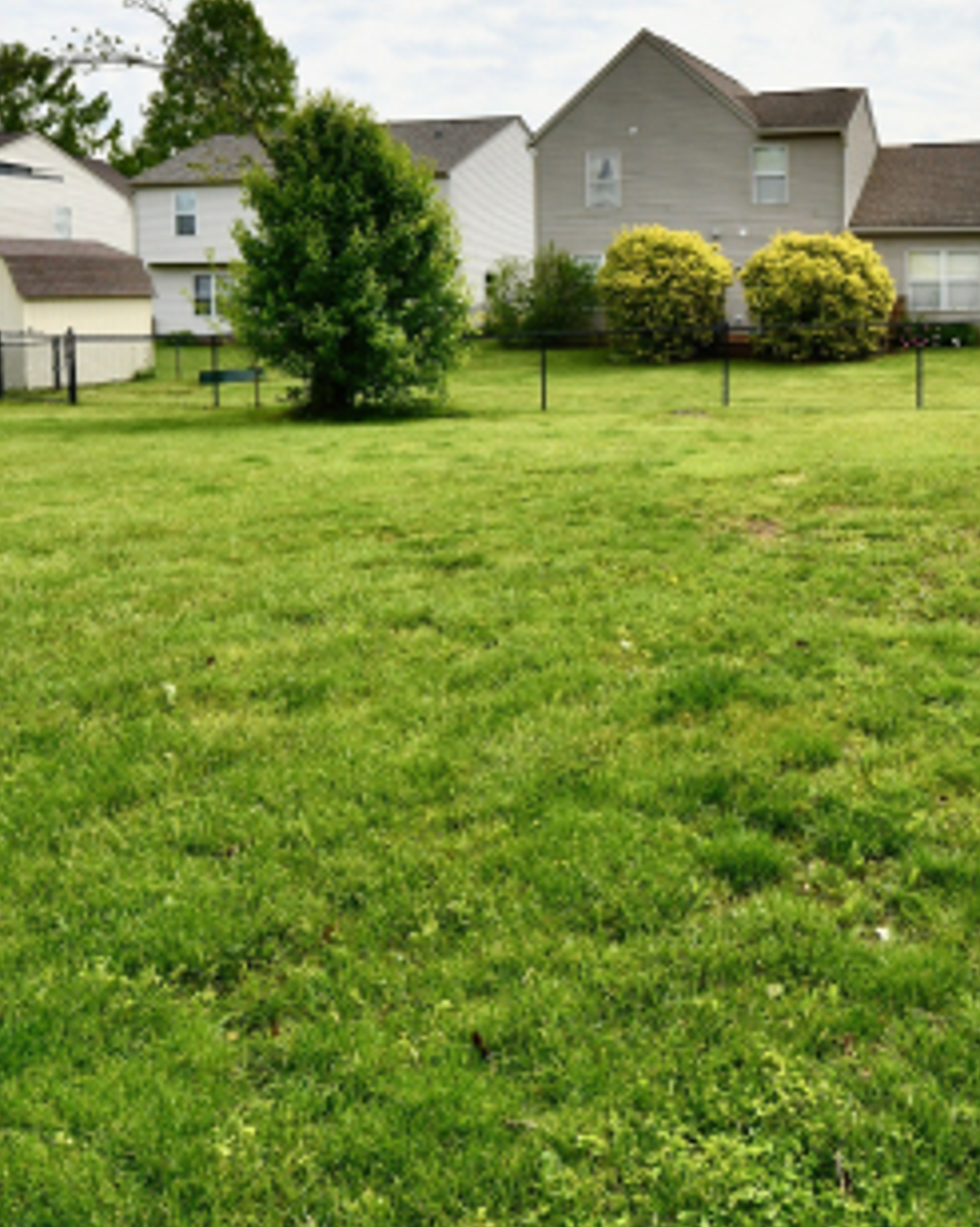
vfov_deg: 53.7
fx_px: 1161
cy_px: 343
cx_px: 749
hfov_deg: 44.1
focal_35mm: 32
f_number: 11
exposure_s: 1/500
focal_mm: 14
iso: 640
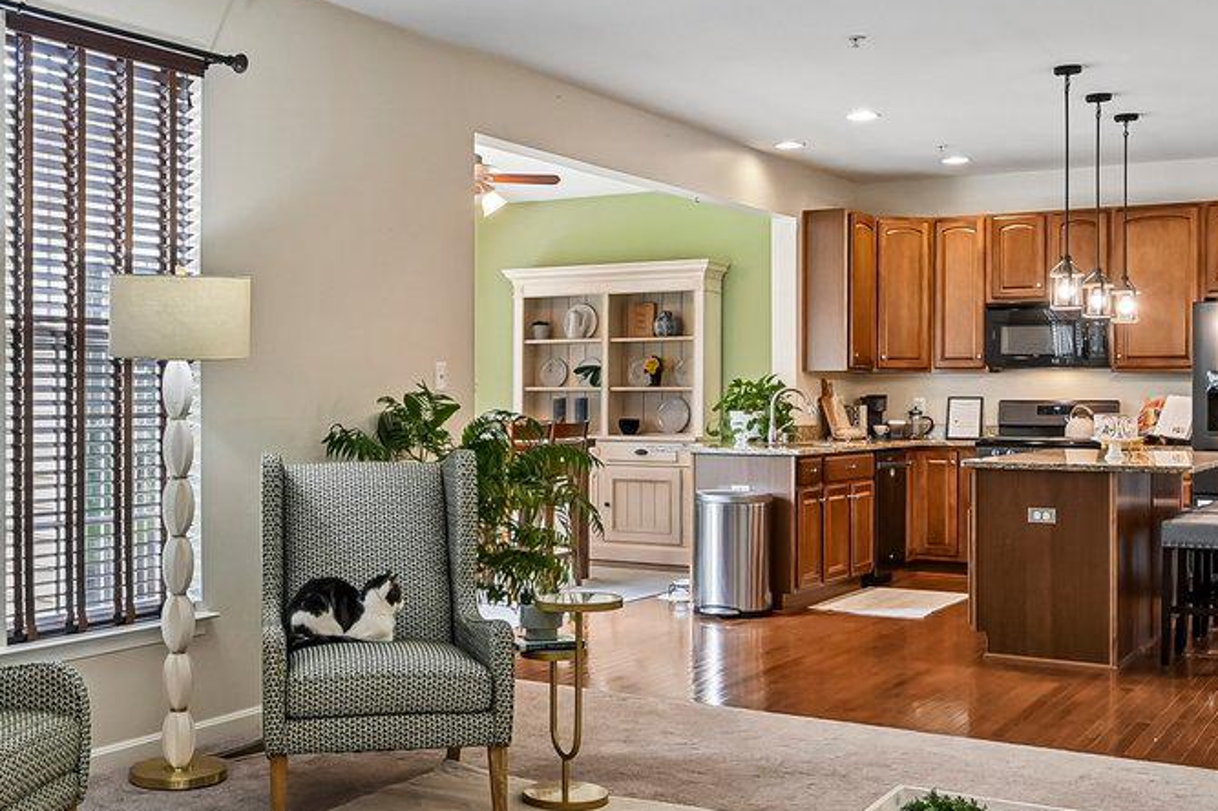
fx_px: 1454
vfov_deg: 31.1
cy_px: 375
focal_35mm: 43
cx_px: 407
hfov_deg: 44.8
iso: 400
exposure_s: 1/15
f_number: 8
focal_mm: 14
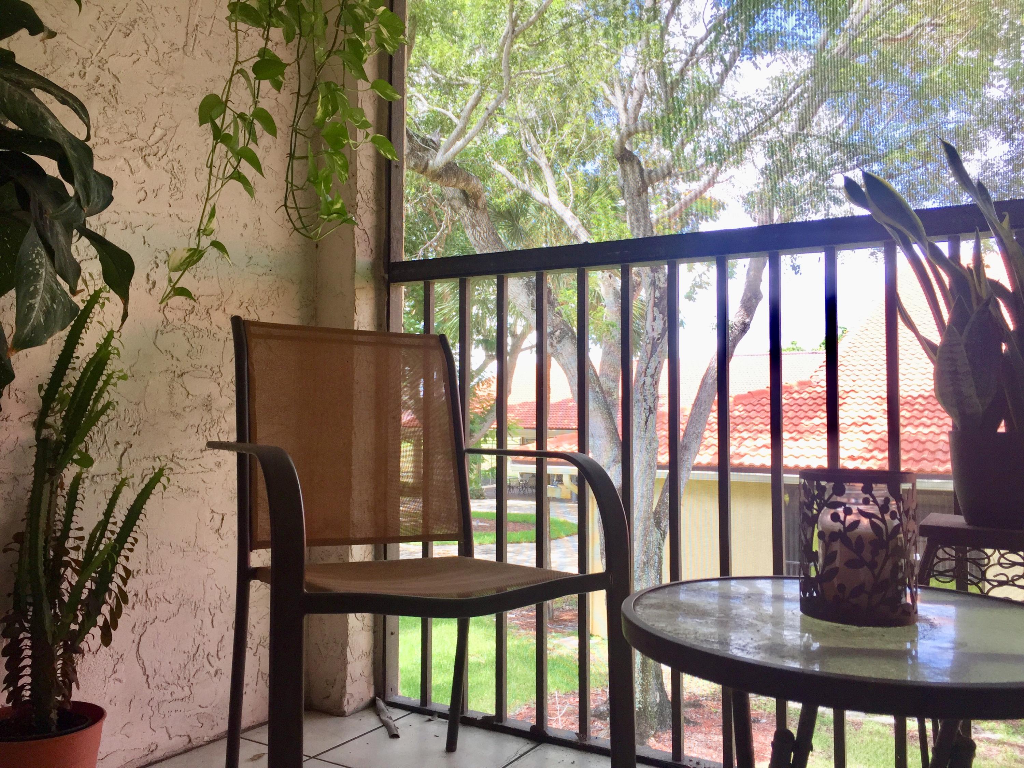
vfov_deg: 48.2
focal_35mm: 29
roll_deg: -0.8
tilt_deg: +4.3
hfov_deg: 61.7
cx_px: 512
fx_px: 858
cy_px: 384
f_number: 2.2
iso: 32
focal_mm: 4.15
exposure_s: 1/120
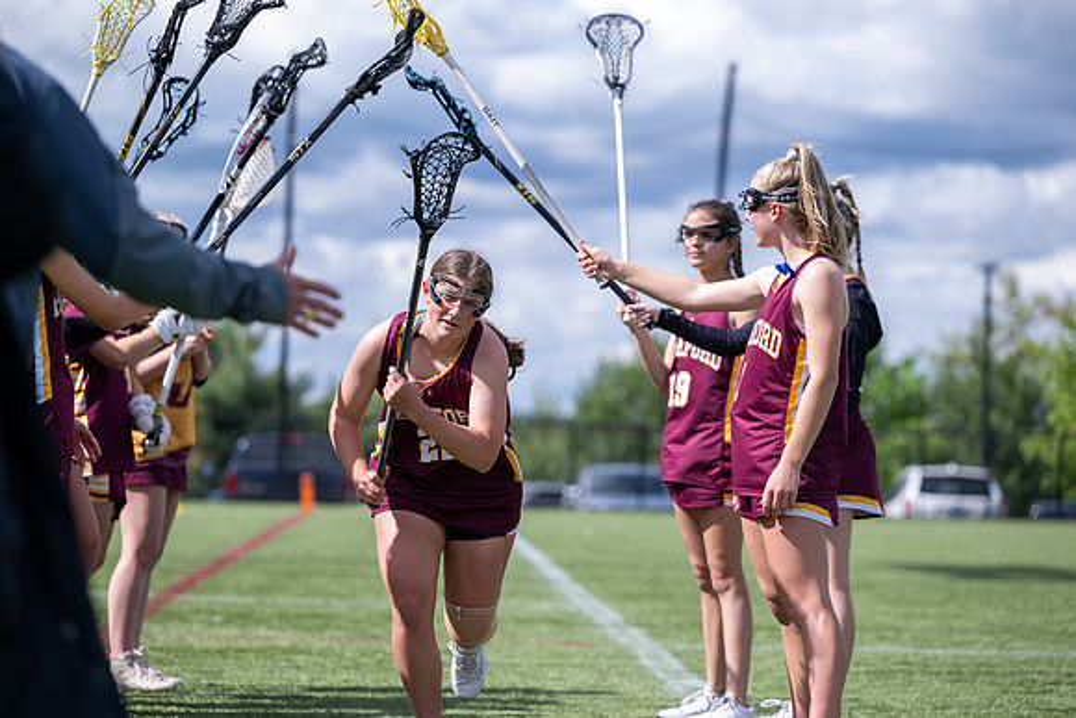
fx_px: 4185
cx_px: 538
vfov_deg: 9.8
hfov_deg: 14.7
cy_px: 359
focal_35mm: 140
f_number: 3.5
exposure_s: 1/2000
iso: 280
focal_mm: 140
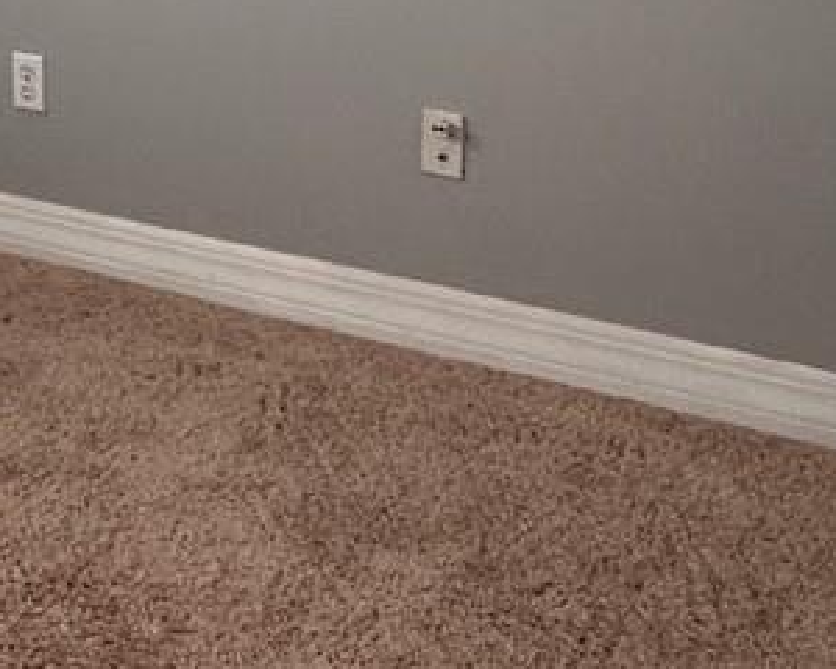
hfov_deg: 23.5
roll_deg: +0.4
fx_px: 1806
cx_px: -203
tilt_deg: -3.3
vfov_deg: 18.7
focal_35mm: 73
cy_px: -307
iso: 100
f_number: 2.2
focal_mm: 2.22
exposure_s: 1/120
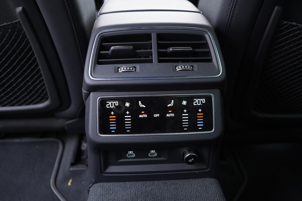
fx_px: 302
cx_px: 151
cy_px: 100
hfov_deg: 53.1
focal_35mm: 36
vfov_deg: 36.9
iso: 1000
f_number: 2.8
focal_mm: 24
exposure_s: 1/40
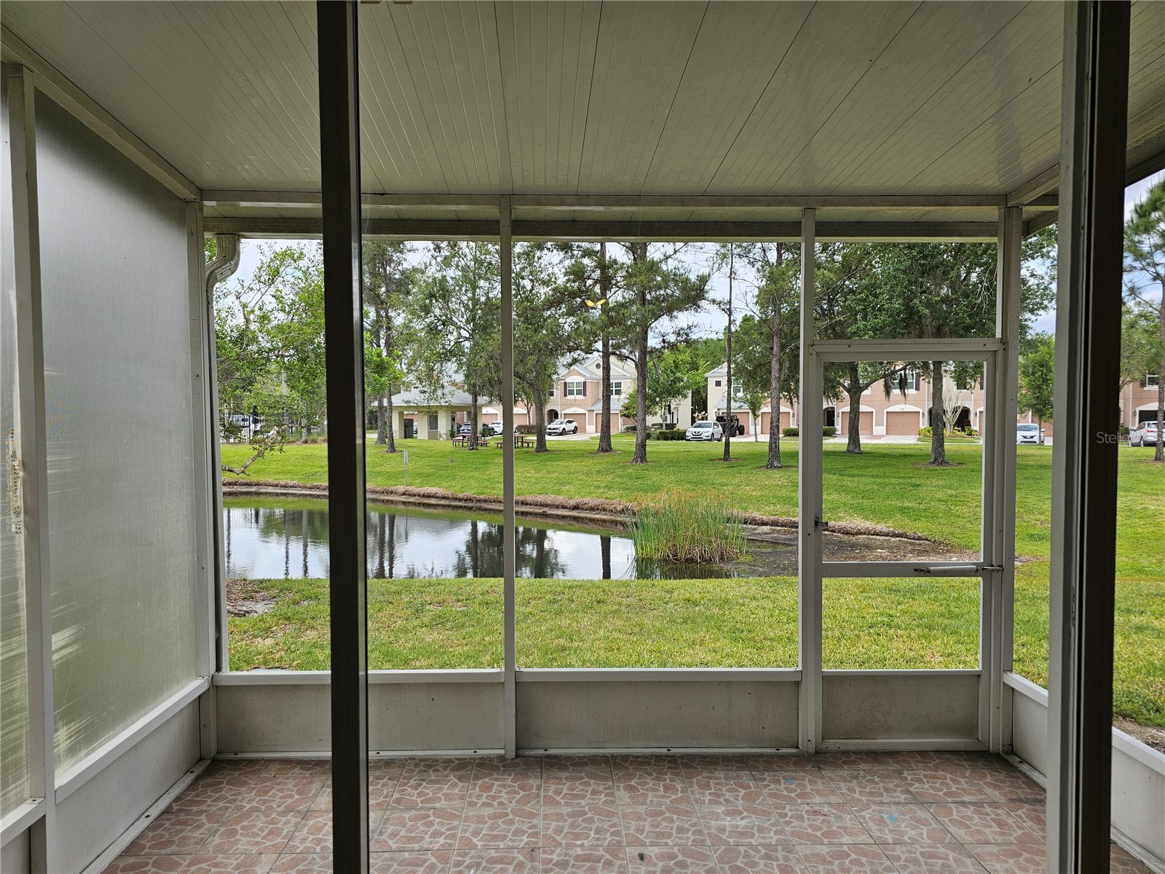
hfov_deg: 73.9
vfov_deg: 58.9
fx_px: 774
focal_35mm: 23
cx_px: 582
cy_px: 437
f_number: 1.7
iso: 10
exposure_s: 1/145
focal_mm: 6.3
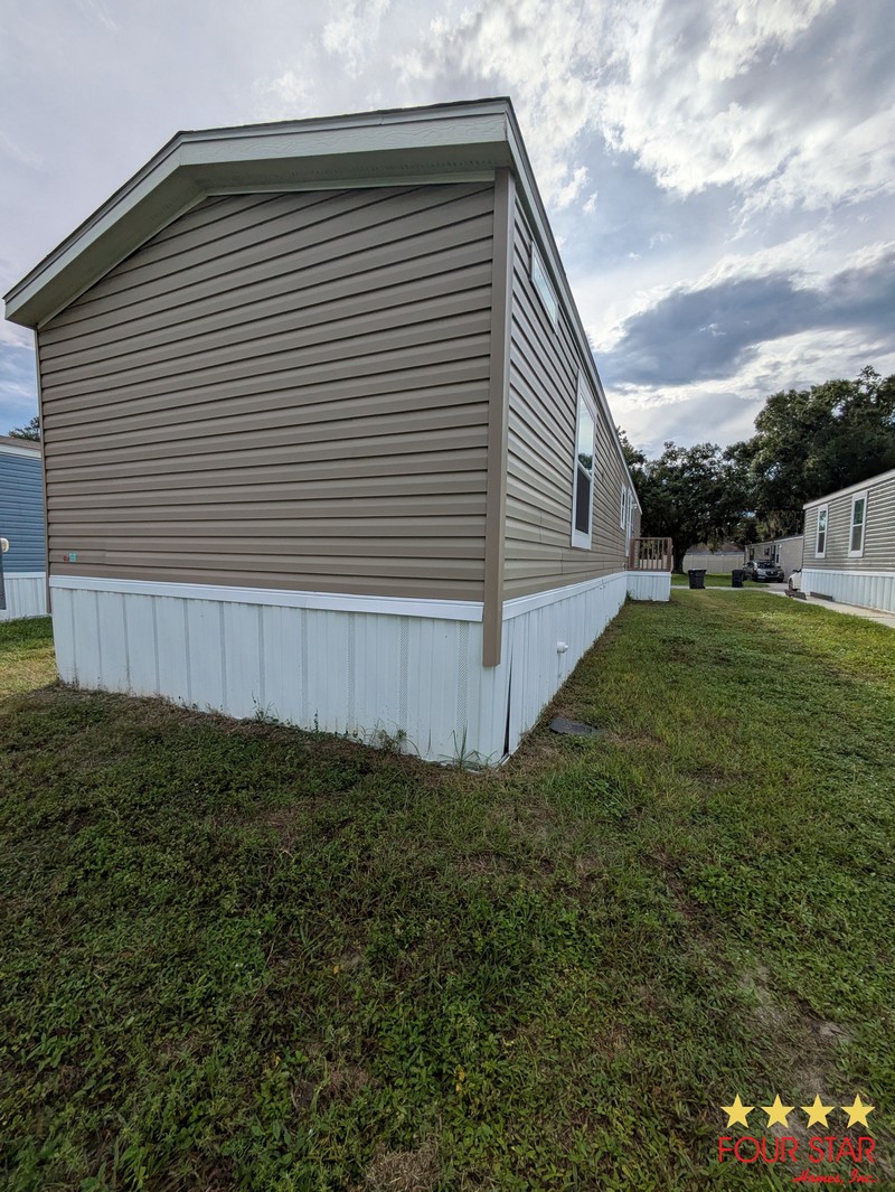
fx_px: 482
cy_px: 596
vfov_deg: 102.0
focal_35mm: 14
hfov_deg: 85.7
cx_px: 448
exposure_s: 1/3106
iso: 49
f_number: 2.2
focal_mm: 1.83
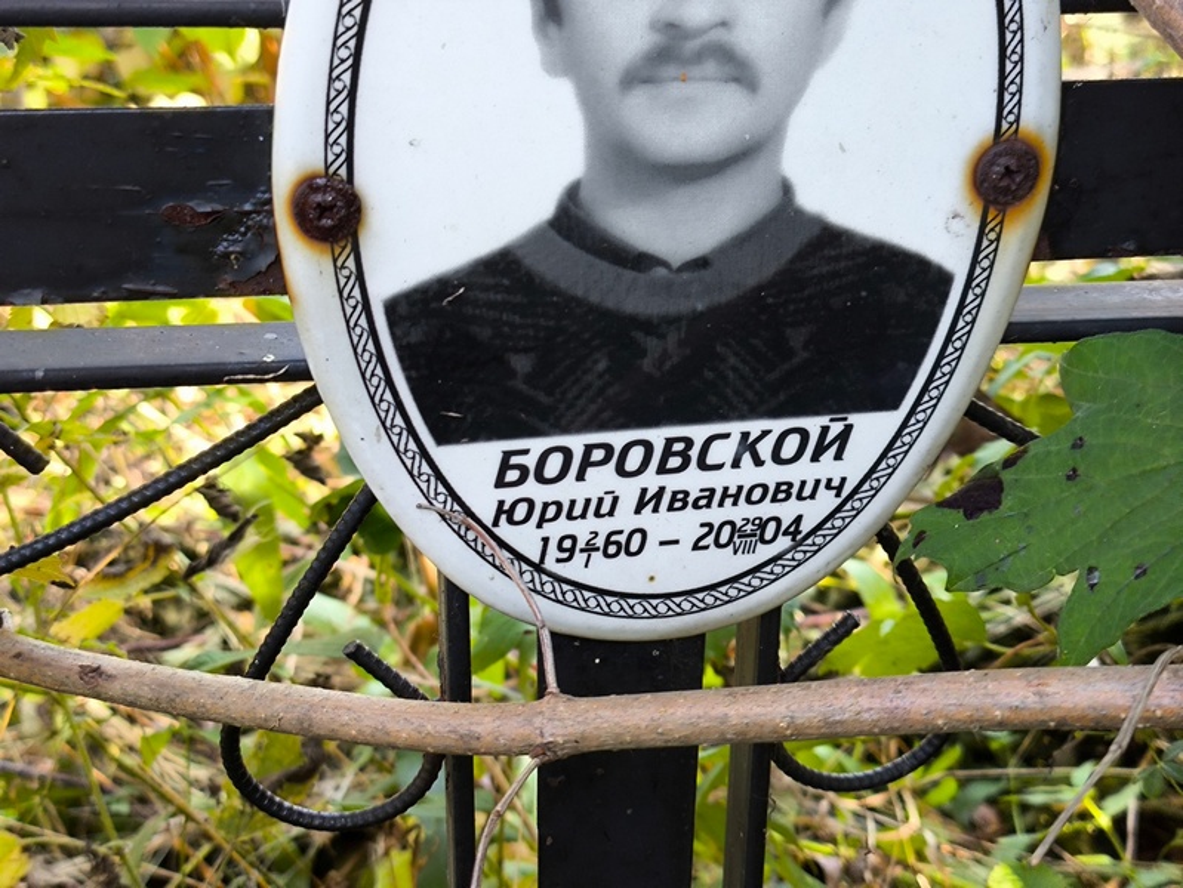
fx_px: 1710
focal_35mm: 50
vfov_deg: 29.1
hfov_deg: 38.2
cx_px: 592
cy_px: 444
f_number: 1.7
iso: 80
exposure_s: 1/60
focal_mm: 4.71
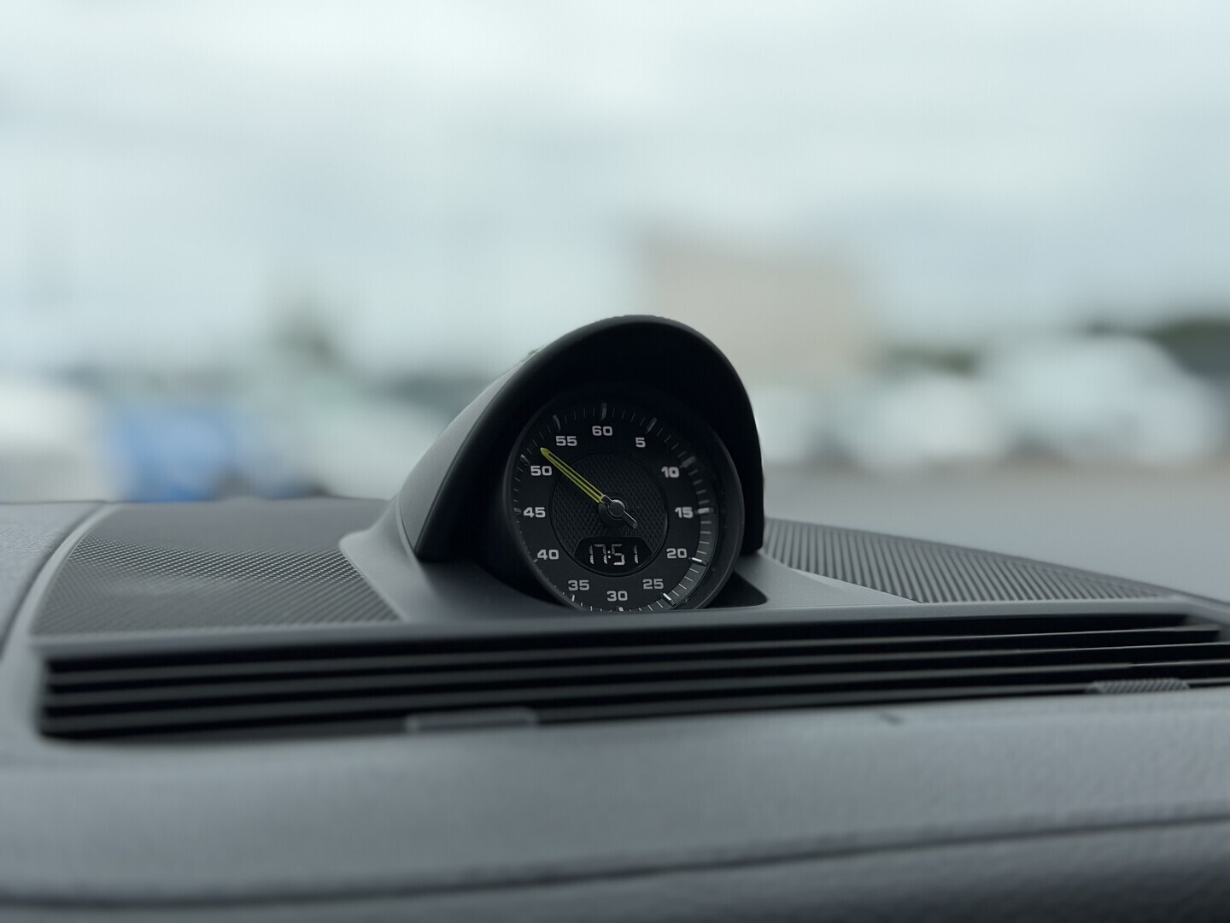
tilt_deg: -1.8
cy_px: 462
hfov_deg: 39.7
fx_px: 1706
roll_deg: -0.3
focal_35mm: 48
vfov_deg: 30.3
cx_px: 615
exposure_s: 1/769
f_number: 1.78
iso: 64
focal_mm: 6.76
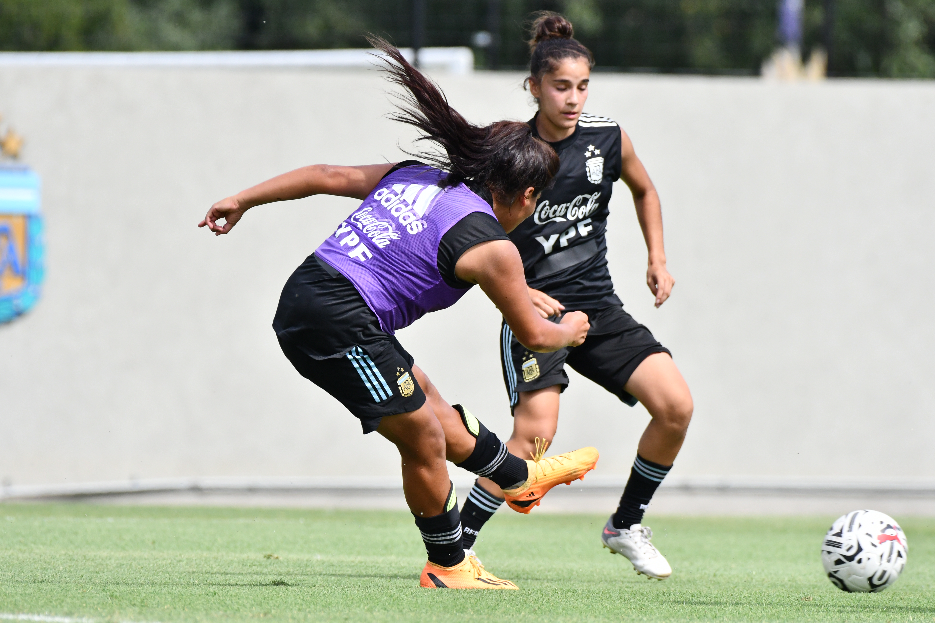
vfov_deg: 1.8
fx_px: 19478
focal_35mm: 750
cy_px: 312
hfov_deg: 2.7
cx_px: 468
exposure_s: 1/3200
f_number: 7.1
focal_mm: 500
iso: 1250
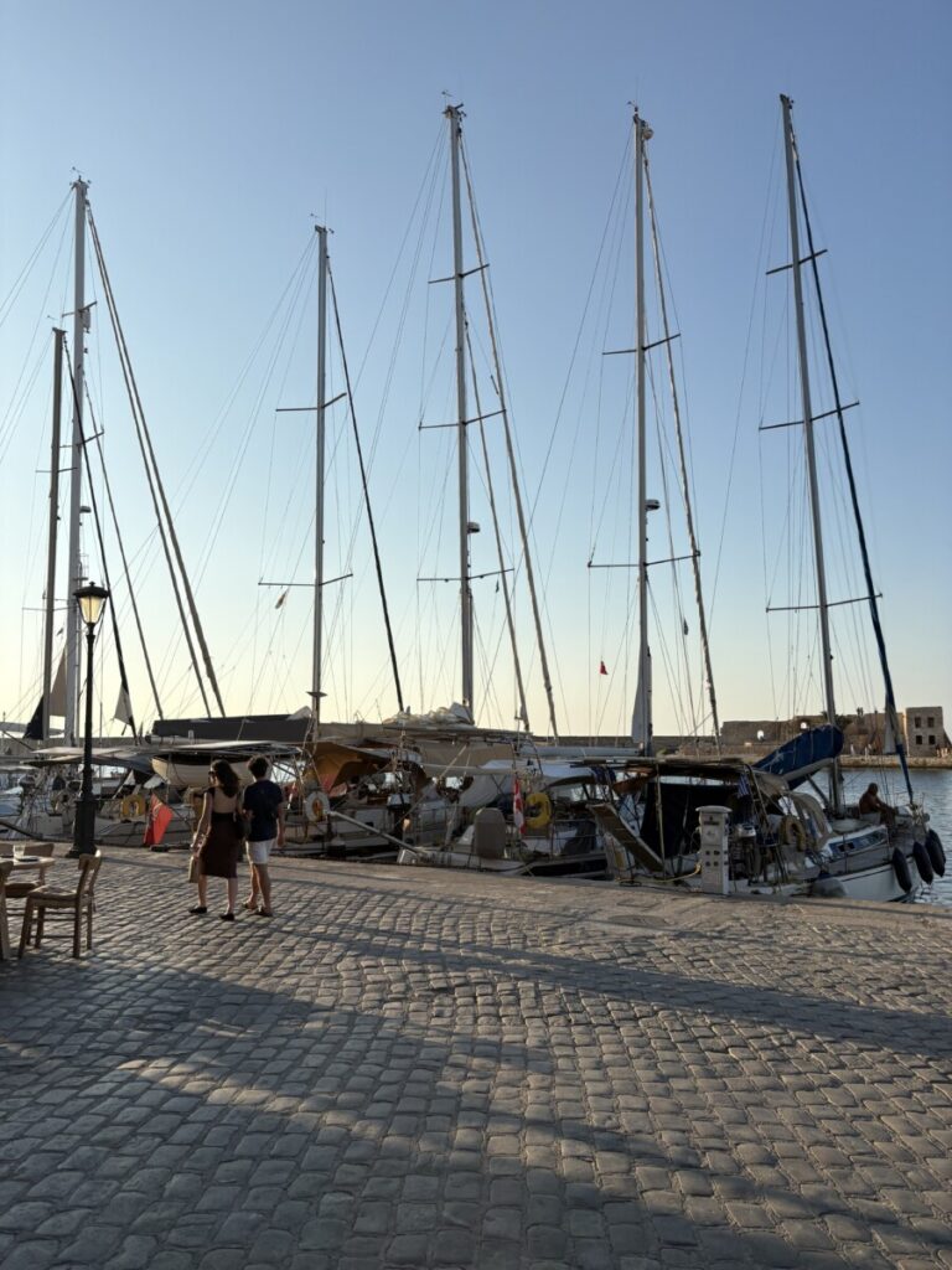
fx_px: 953
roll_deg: -0.7
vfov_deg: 67.3
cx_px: 476
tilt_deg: +8.9
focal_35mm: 26
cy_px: 635
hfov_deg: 53.1
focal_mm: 5.96
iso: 50
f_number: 1.6
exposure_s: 1/4065
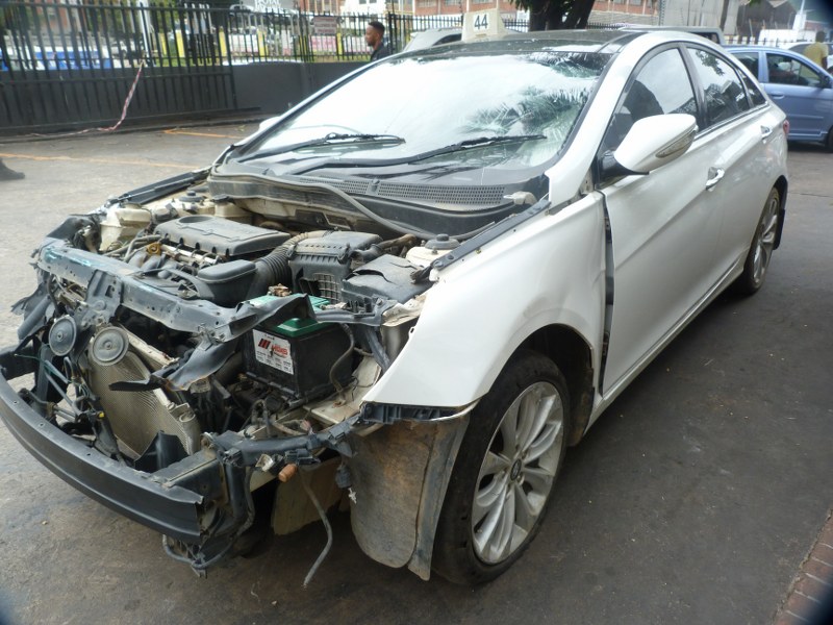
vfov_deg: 54.9
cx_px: 416
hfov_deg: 69.4
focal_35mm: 25
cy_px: 312
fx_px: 602
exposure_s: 1/125
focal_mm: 4.5
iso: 80
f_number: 3.6
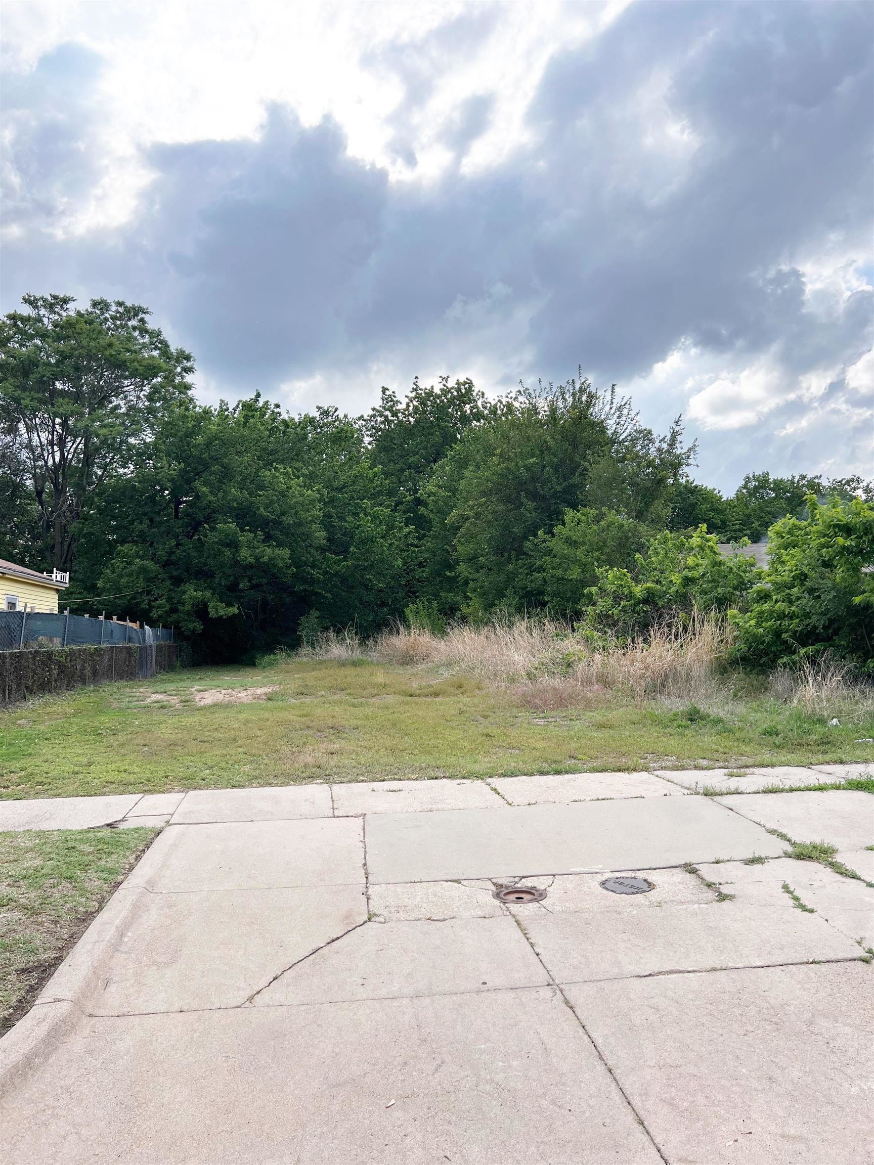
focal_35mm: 26
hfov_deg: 53.1
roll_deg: +1.2
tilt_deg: +3.5
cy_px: 582
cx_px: 437
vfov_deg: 67.3
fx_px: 875
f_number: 1.5
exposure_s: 1/2762
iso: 50
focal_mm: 5.7
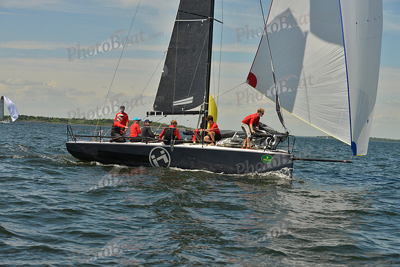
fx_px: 1134
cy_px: 134
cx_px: 200
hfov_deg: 20.0
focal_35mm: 102
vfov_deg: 13.4
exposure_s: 1/1600
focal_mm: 102
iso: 280
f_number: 9
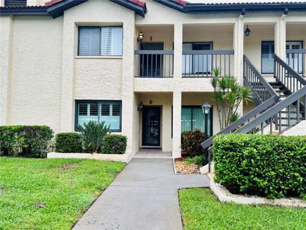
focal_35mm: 26
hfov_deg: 67.3
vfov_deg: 53.1
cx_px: 153
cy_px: 115
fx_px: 230
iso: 50
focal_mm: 5.7
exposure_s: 1/621
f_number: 1.5
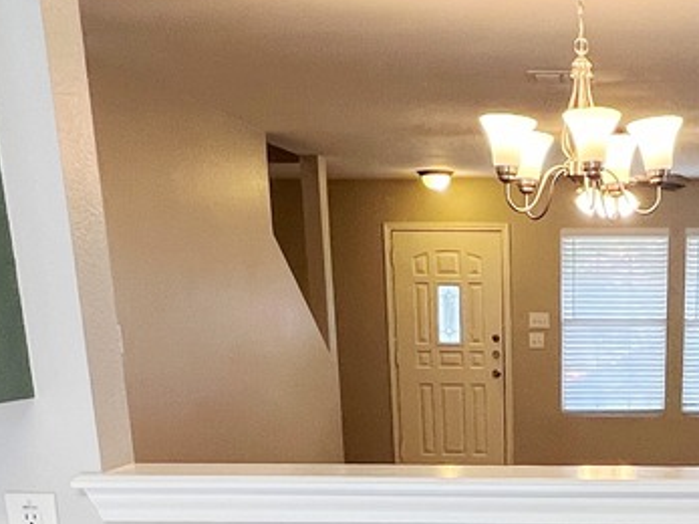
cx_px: 602
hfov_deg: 34.0
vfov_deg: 23.5
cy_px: 703
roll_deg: -1.1
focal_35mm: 54
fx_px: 1090
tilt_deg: -19.5
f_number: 1.8
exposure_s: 1/120
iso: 250
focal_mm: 1.57
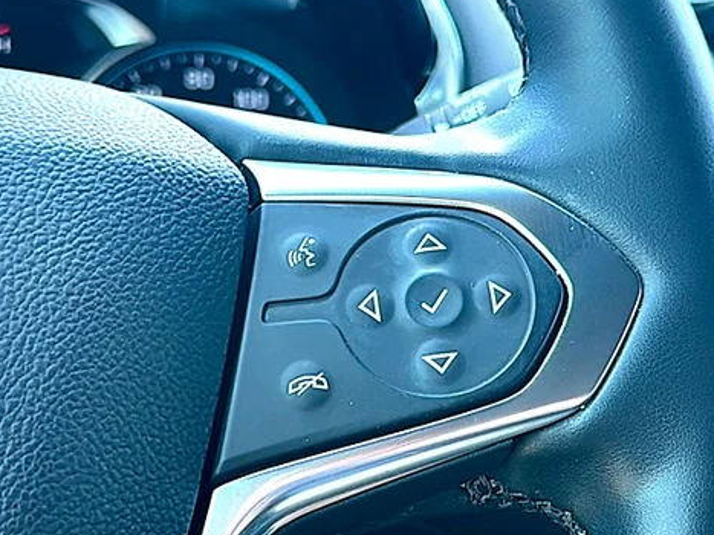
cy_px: 310
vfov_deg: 25.6
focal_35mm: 57
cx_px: 433
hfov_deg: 33.7
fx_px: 1175
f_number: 1.78
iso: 64
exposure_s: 1/55
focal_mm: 6.86
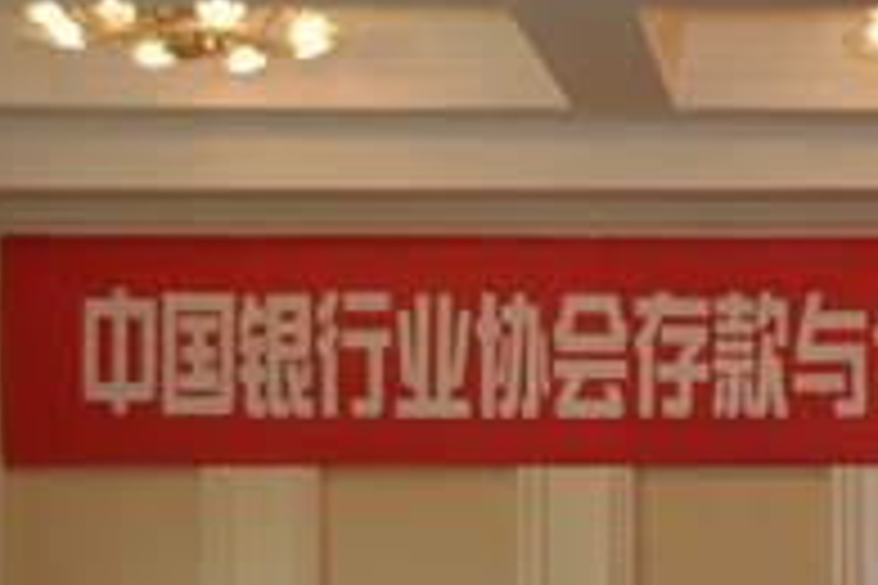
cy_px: 482
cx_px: 887
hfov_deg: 17.9
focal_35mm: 111
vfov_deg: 12.3
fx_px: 2714
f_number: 4
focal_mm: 29
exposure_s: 1/125
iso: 560
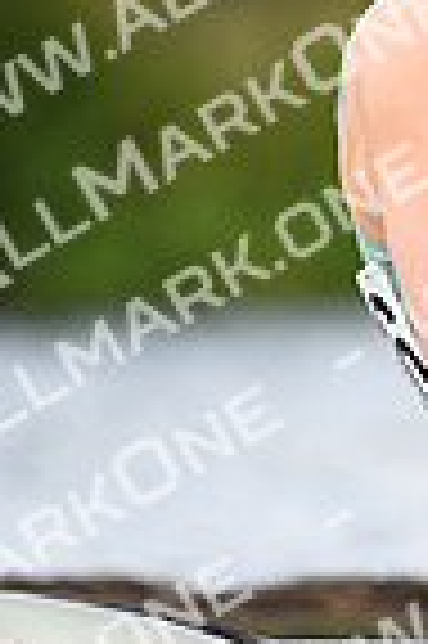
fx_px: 21772
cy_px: 178
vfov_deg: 1.7
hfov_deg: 1.1
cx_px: 509
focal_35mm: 1218
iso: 320
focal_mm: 300
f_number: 4
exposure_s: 1/1600
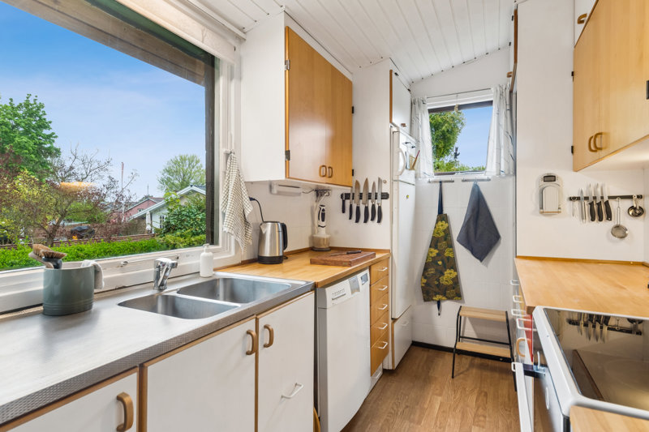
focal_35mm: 19
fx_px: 342
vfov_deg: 64.5
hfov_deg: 86.9
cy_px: 216
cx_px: 324
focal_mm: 19
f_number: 10
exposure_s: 1/5
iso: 200
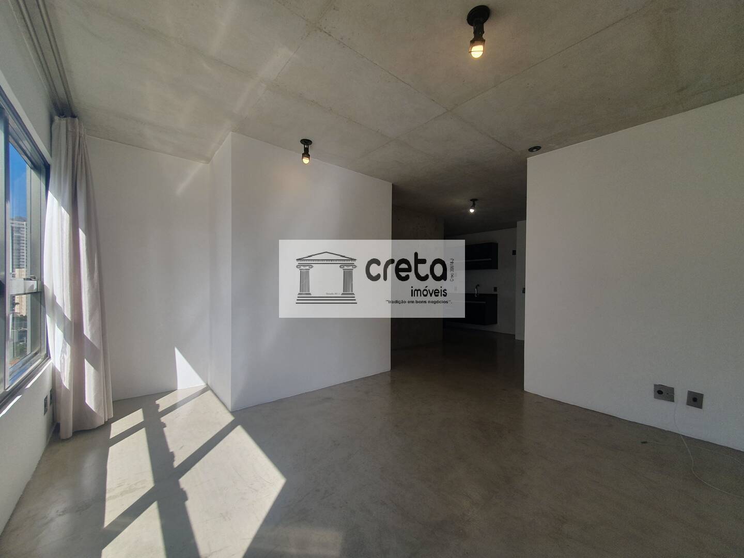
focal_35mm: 13
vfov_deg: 89.9
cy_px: 279
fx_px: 279
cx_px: 372
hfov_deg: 106.2
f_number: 2.2
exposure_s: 1/270
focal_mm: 1.8
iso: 50
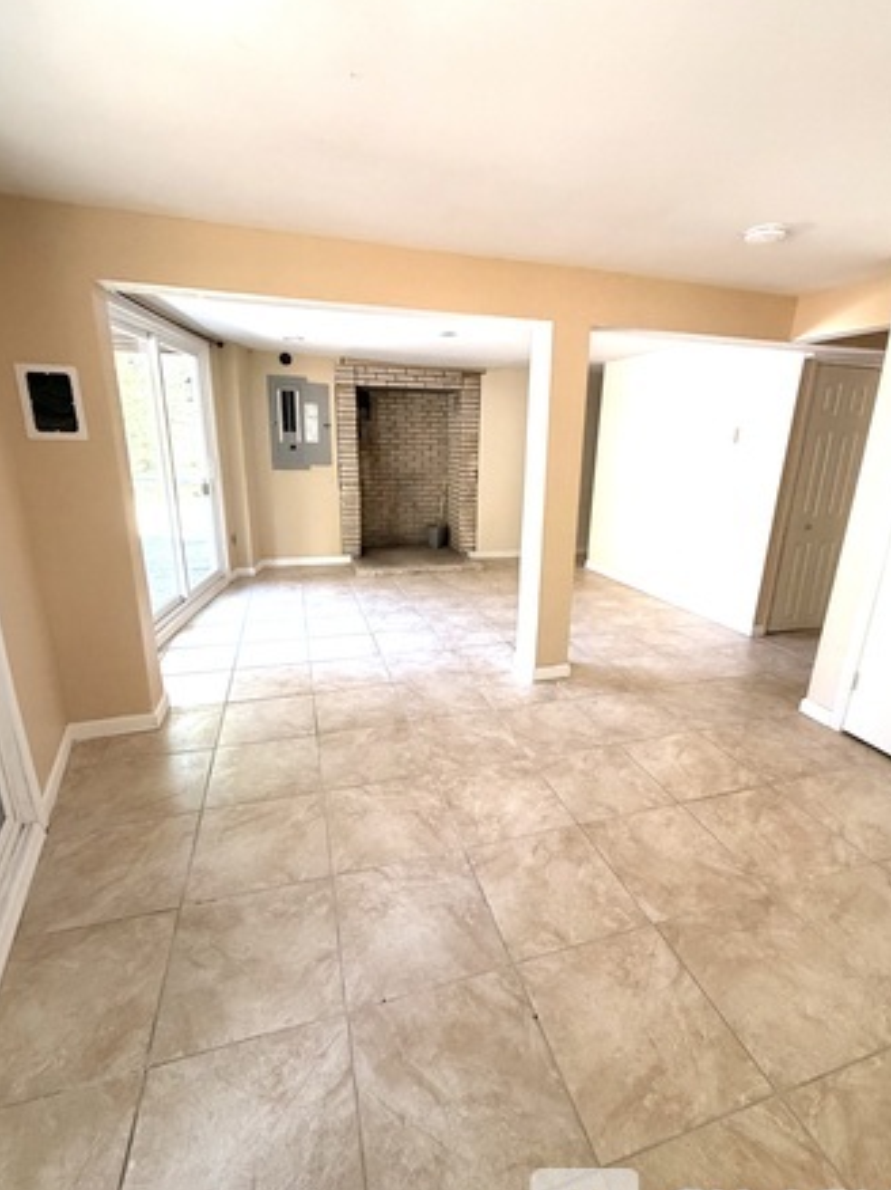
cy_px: 598
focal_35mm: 16
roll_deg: -1.6
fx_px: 550
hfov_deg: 78.0
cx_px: 460
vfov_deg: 94.5
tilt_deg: -16.0
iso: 320
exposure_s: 1/89
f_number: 2.2
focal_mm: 2.22
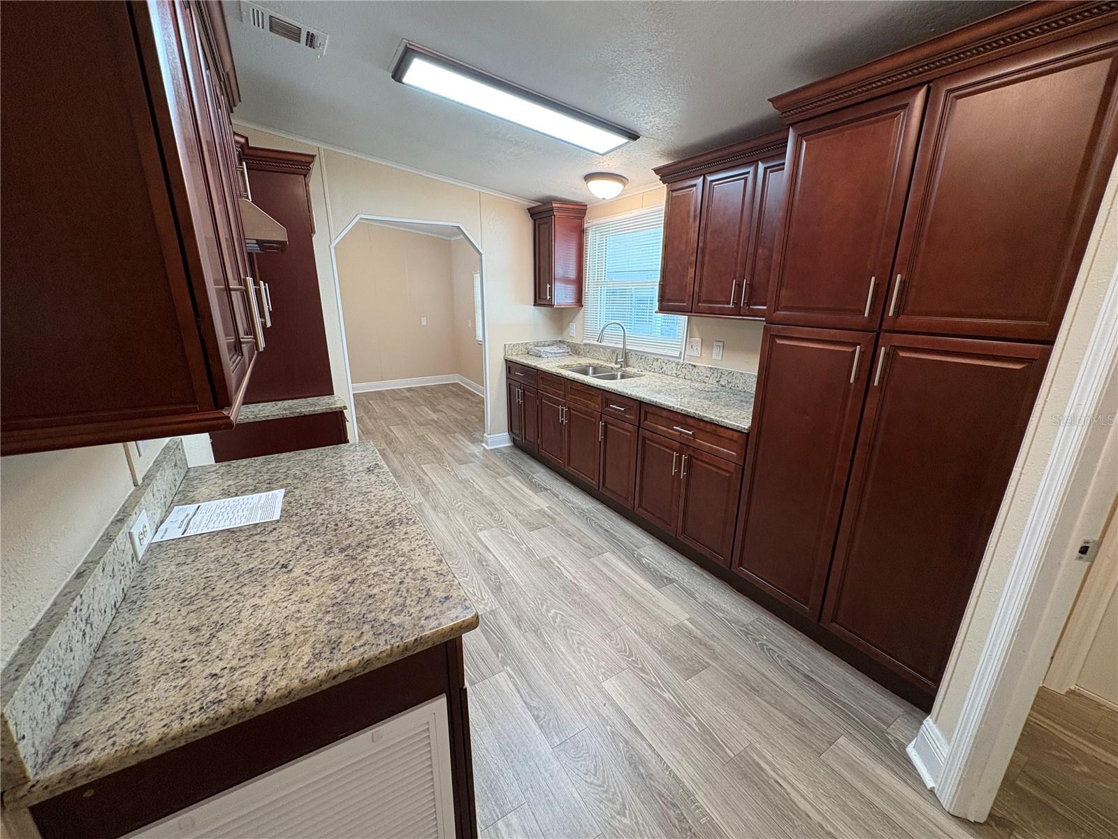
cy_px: 420
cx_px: 559
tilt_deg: -14.9
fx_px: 452
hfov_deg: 102.1
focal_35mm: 14
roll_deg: -0.5
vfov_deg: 85.7
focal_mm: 2.22
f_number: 2.2
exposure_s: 1/60
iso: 200
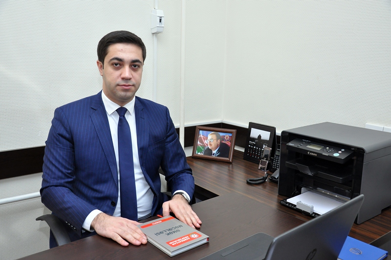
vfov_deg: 36.8
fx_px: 390
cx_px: 196
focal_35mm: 36
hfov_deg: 53.2
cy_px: 130
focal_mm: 24
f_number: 5.6
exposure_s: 1/100
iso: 800
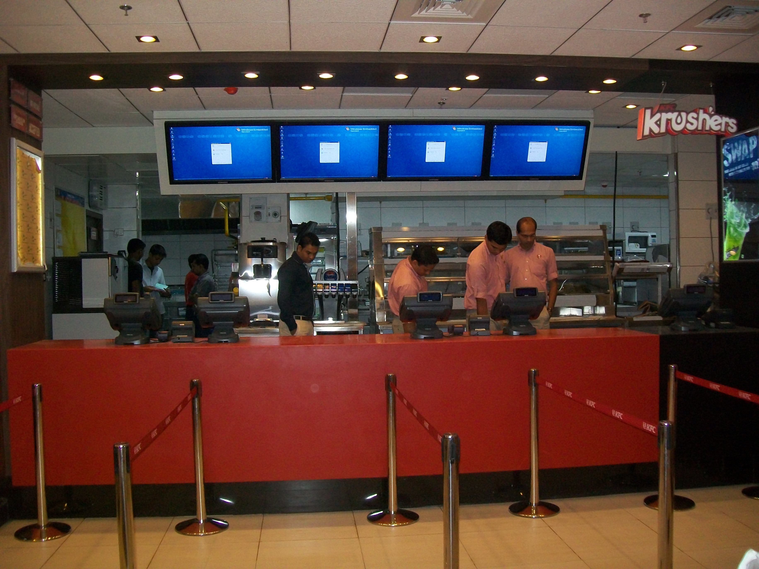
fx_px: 745
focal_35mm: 34
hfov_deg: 54.0
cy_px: 284
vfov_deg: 41.8
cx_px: 380
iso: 200
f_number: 2.7
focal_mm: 6.1
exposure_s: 1/125
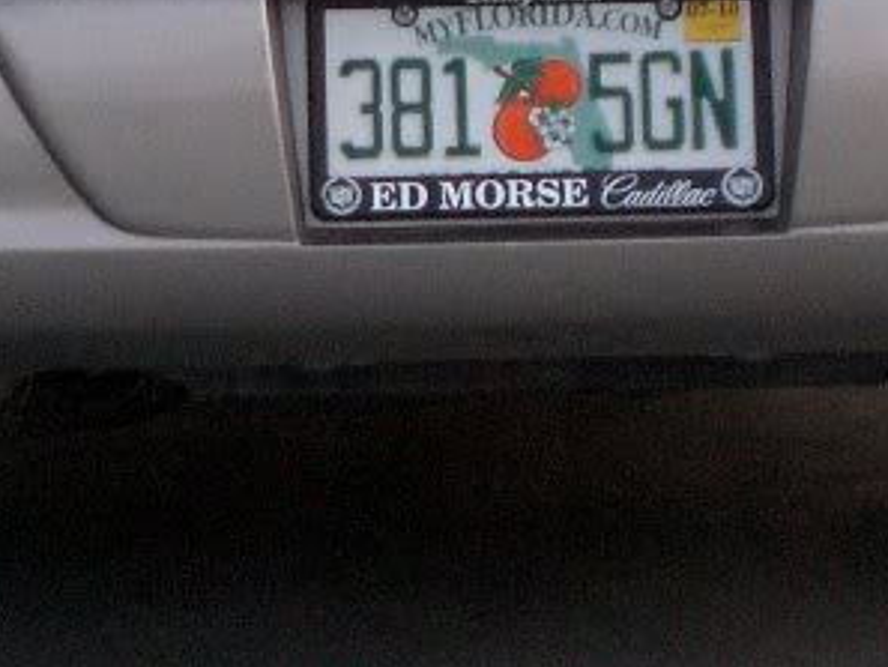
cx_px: 422
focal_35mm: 176
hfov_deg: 11.2
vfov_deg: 8.4
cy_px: 126
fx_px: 4517
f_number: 3.6
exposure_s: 1/125
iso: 400
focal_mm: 8.44
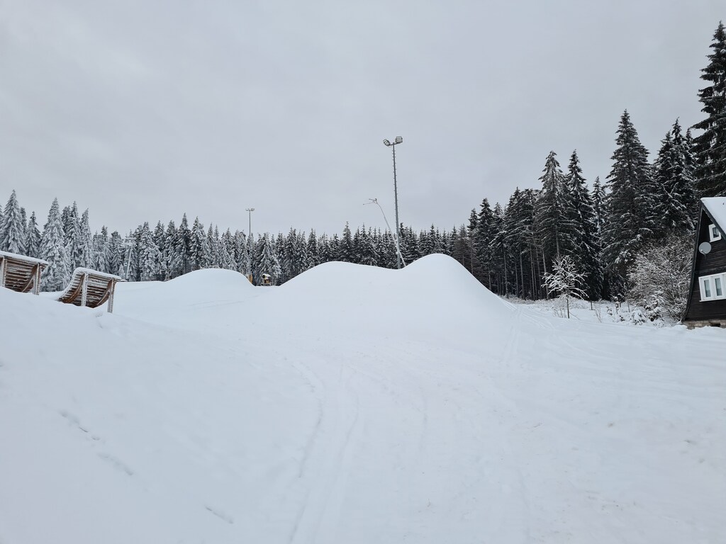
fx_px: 545
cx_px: 363
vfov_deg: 53.1
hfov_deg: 67.3
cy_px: 272
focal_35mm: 26
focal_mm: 5.4
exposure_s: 1/100
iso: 80
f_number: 1.8
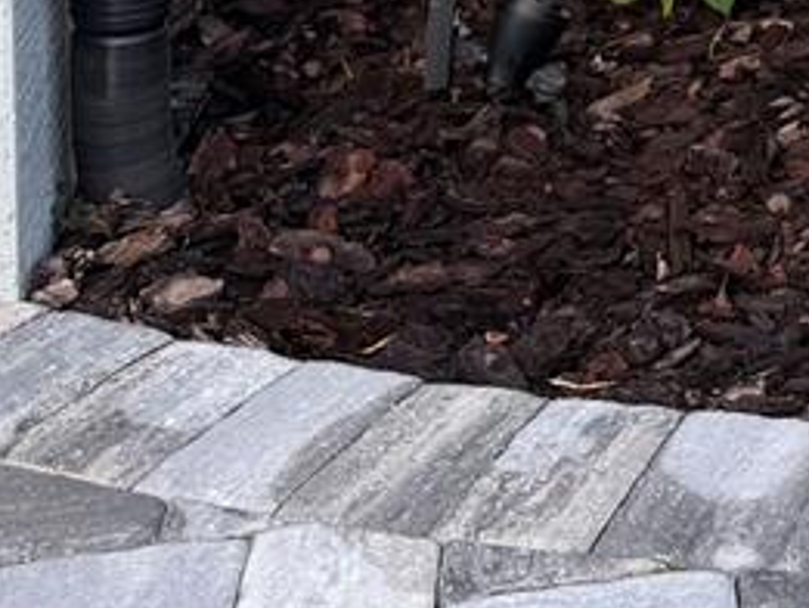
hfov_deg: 18.4
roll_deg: -0.7
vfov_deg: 13.7
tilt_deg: -5.3
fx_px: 2198
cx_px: 1231
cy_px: -546
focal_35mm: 94
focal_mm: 6.76
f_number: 1.78
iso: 80
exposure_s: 1/517
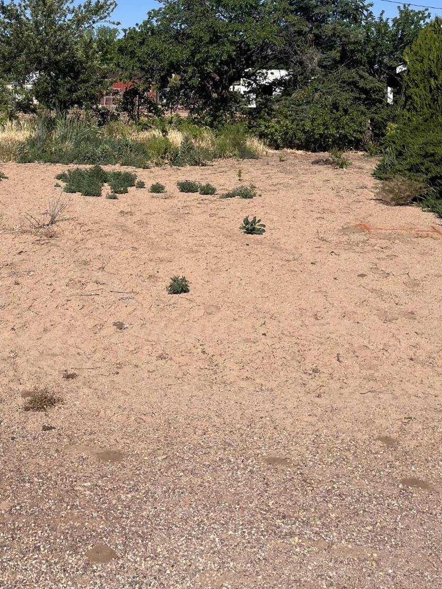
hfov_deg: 30.6
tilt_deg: -5.0
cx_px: 143
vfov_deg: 39.3
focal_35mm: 47
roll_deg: +0.3
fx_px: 800
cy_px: 142
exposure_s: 1/5076
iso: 50
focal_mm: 5.1
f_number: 1.6
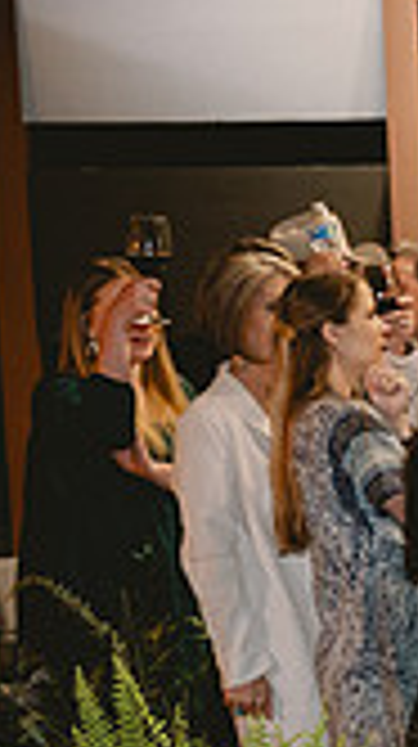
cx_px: 953
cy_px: 576
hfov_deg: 9.2
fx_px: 2352
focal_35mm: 119
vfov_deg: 17.9
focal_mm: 32.5
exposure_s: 1/100
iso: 2500
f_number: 2.8
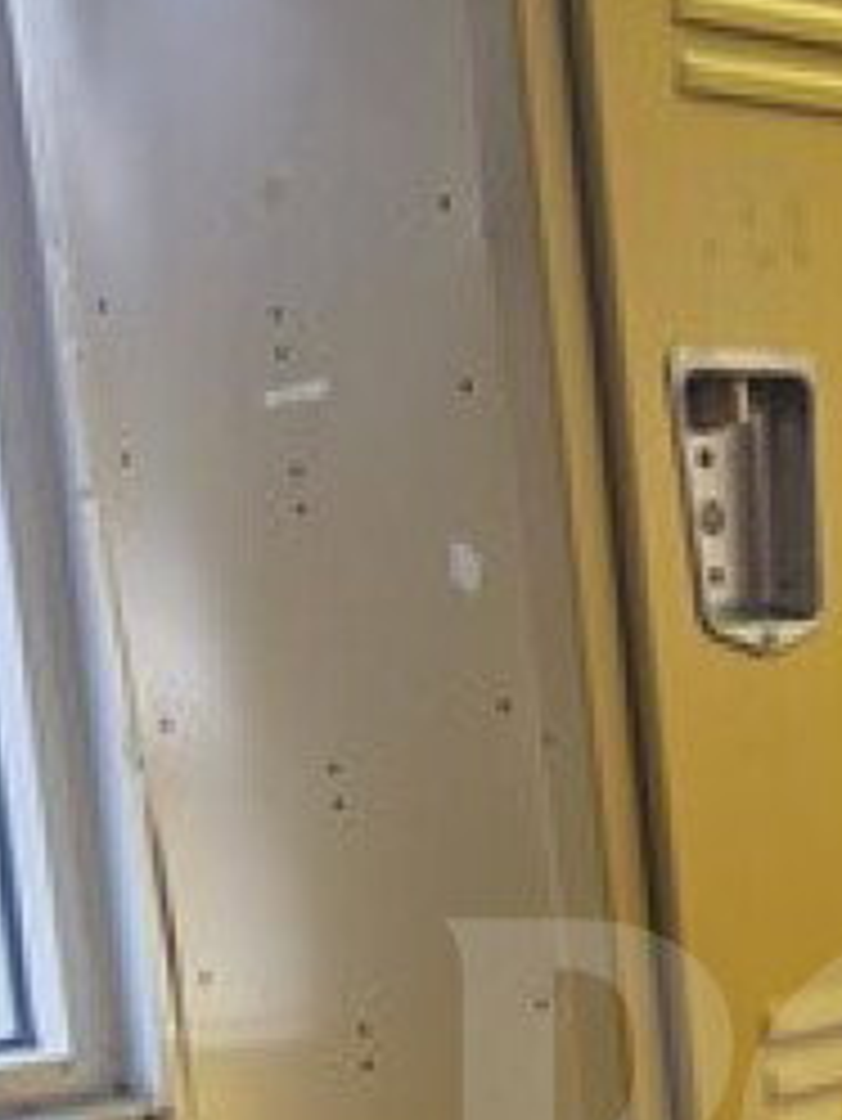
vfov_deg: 24.1
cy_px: 1275
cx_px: 847
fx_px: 2430
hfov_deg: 19.1
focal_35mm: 75
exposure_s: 1/120
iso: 64
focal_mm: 6.3
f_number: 1.7
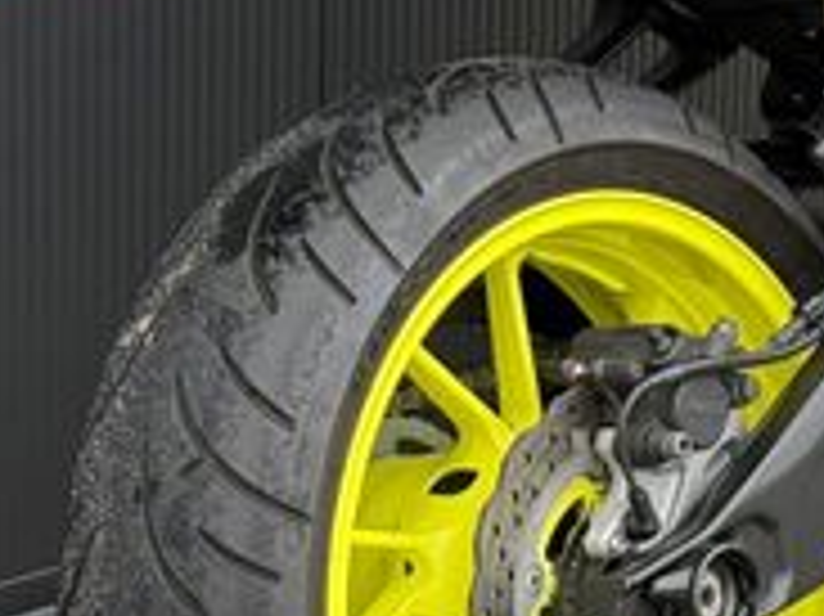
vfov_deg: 8.8
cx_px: 851
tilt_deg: -11.9
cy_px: 99
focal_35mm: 168
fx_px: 3996
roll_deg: -1.7
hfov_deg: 11.6
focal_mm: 6.76
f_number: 1.78
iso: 80
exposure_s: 1/786
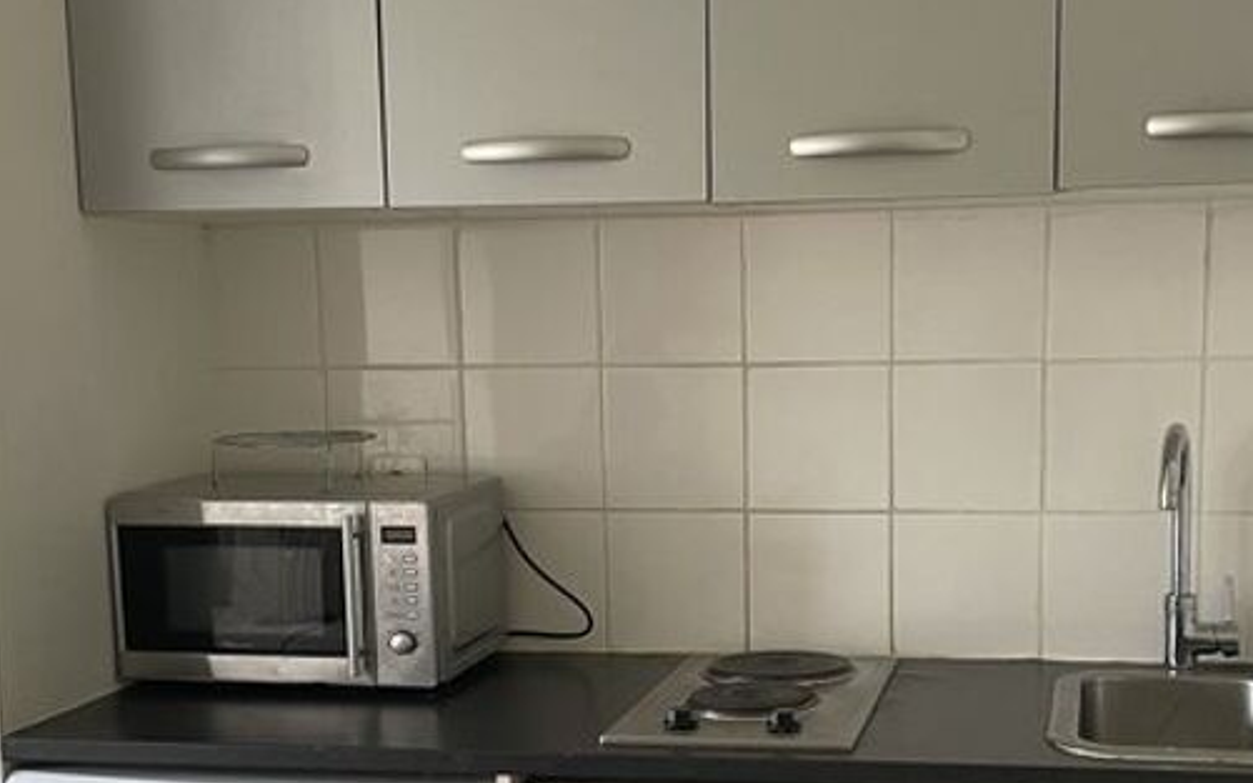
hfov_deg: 36.8
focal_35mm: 55
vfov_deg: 23.3
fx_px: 1878
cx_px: 728
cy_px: 608
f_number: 1.6
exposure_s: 1/50
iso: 80
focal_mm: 4.2
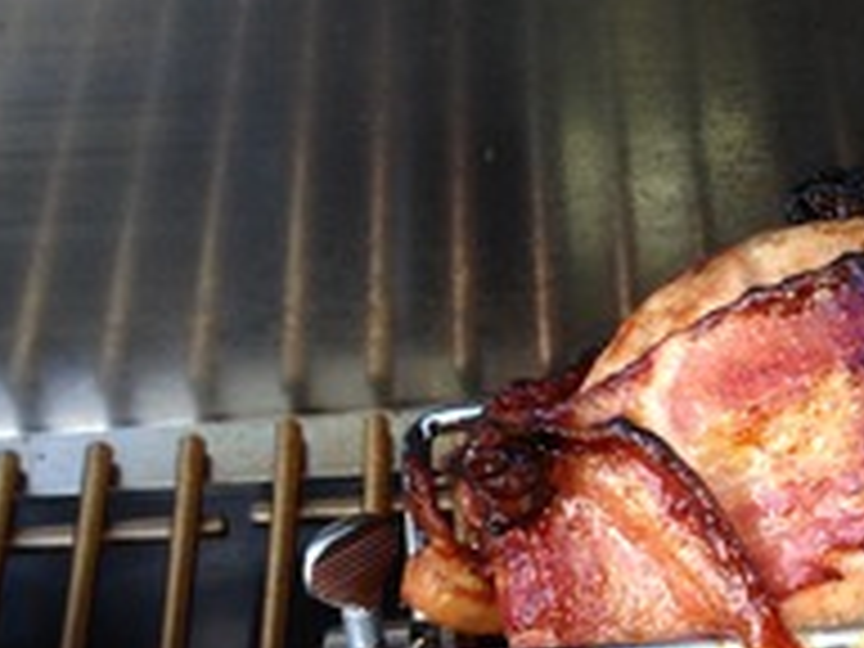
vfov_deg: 16.8
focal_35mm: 86
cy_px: 650
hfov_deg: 21.8
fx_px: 2147
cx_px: 896
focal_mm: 4.12
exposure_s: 1/57
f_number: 2.4
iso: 50
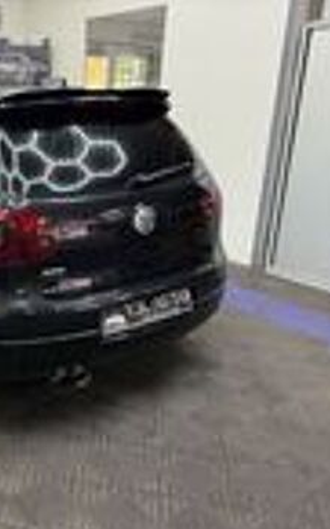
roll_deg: +0.3
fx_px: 504
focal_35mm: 35
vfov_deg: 55.3
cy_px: 271
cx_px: 23
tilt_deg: -19.1
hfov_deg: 34.0
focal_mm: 6.76
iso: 160
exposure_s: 1/50
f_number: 1.78
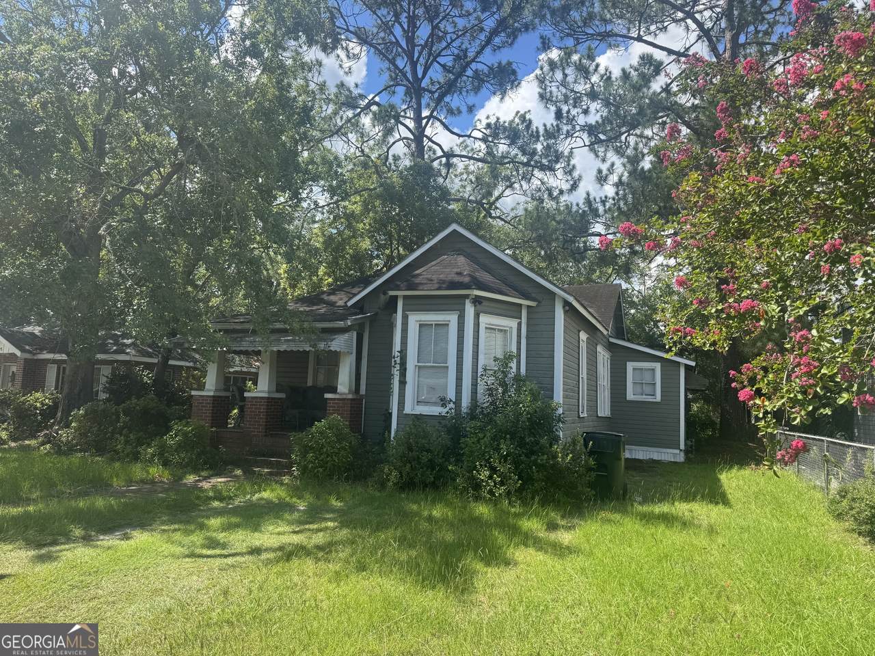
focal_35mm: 24
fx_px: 607
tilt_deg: +5.0
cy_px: 328
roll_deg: -2.7
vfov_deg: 56.8
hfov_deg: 71.6
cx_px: 438
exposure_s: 1/1980
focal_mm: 6.76
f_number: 1.78
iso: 80
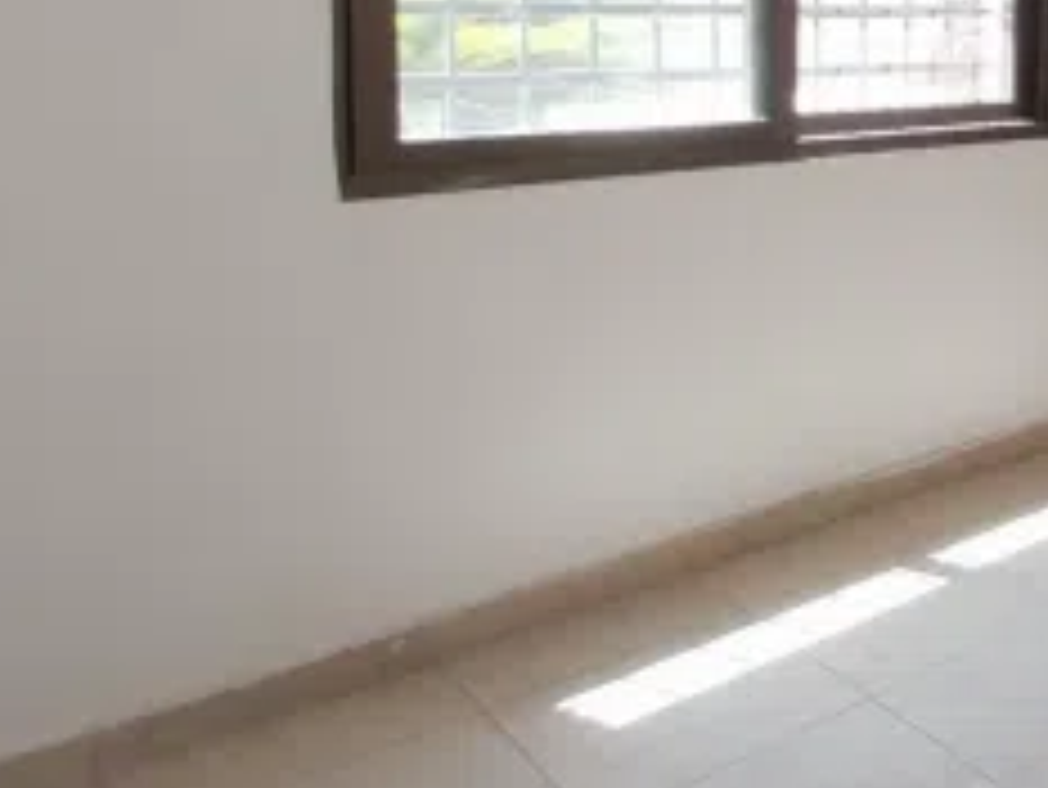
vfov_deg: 34.8
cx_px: 1331
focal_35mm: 39
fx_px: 1181
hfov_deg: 34.9
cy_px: 79
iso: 100
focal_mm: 1.3
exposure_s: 1/100
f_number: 2.2
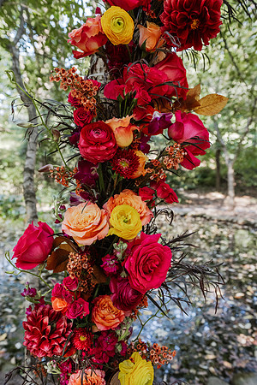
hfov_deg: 45.0
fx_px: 311
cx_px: 128
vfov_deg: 63.7
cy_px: 192
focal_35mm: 29
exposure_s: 1/100
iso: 800
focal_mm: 29
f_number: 4.5
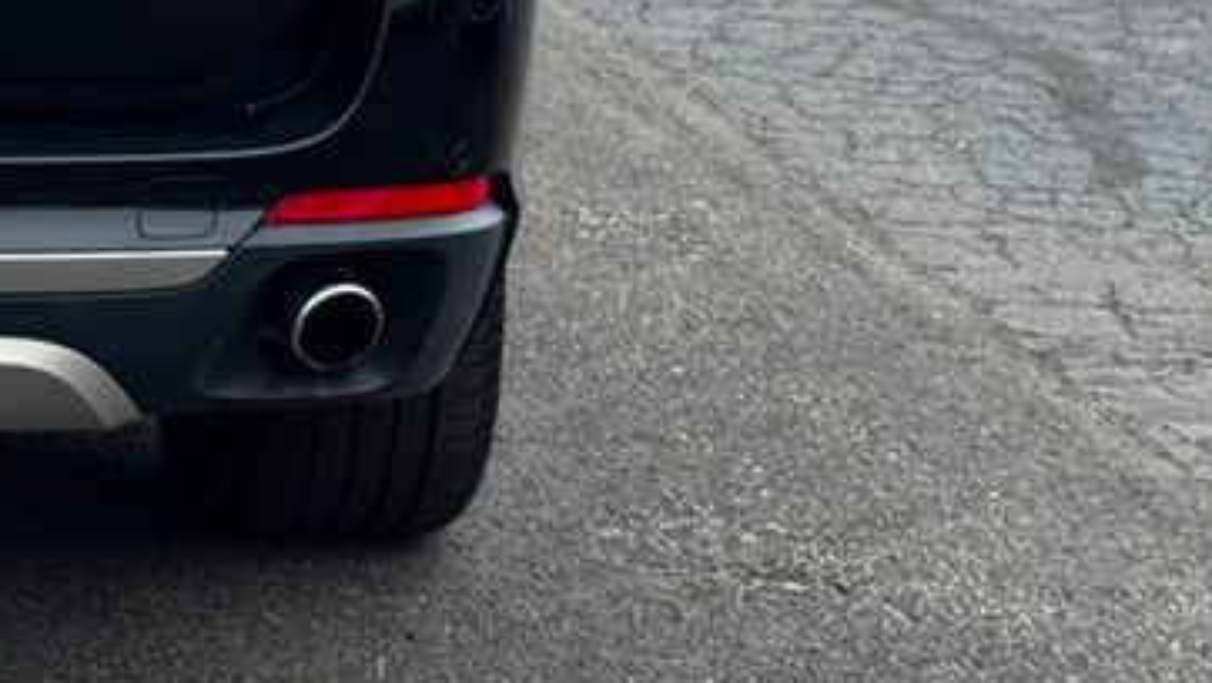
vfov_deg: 8.0
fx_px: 4758
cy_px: -378
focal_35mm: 148
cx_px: -465
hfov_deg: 13.8
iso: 64
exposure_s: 1/1339
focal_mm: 6.76
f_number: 1.78
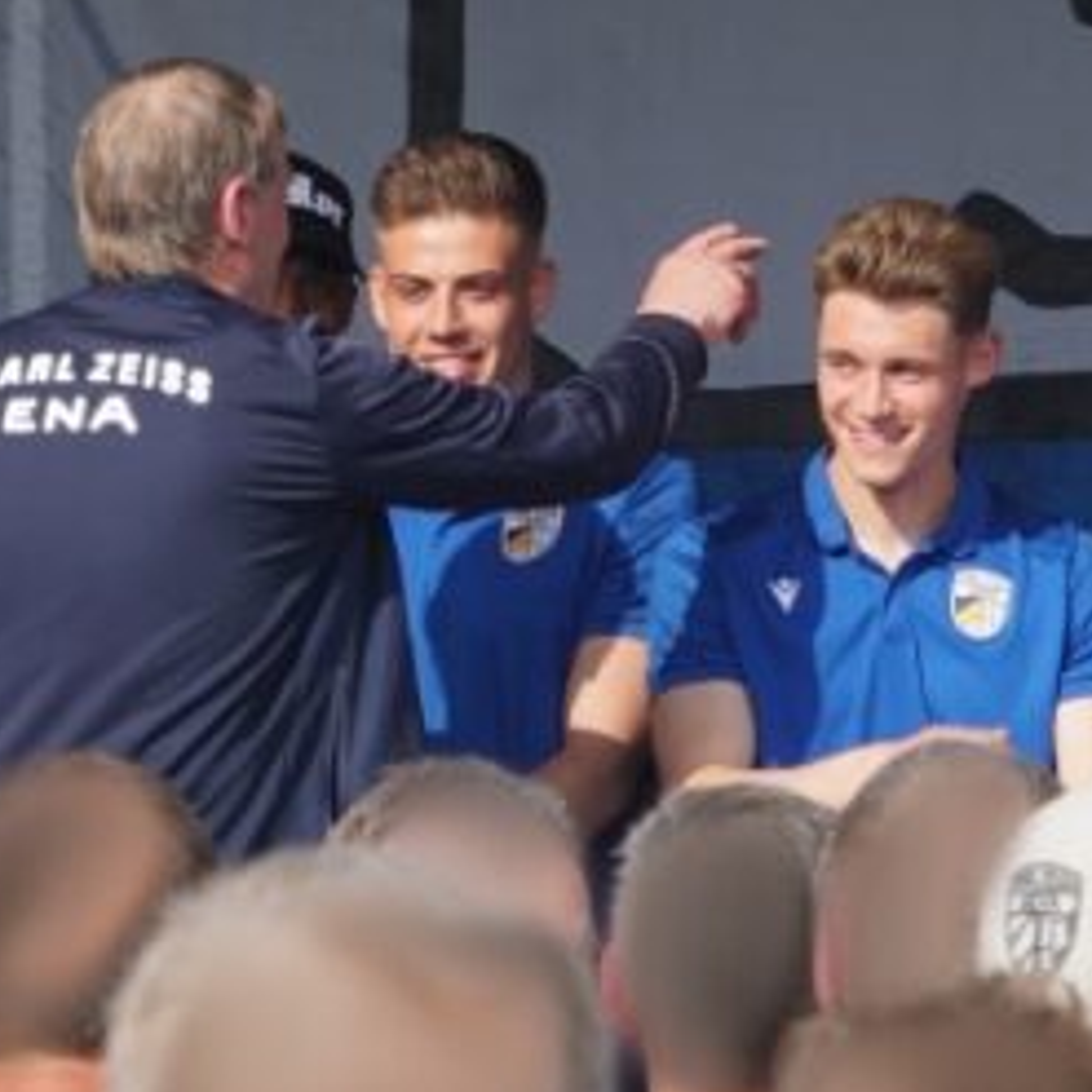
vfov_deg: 2.2
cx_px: 1556
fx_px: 28267
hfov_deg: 2.2
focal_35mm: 792
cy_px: 82
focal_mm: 96
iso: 100
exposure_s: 1/200
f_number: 8
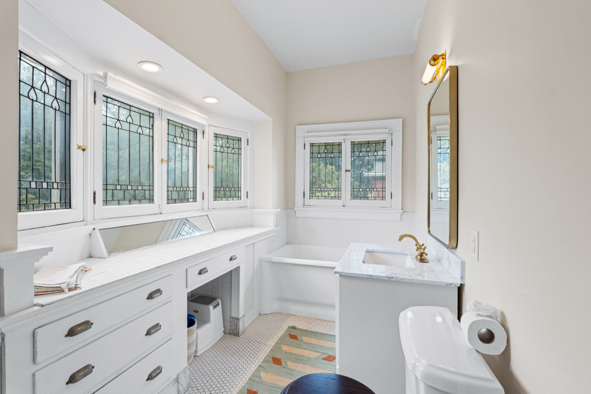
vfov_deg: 73.7
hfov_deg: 96.7
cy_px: 197
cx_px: 296
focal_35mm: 16
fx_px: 263
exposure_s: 1/10
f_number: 7.1
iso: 200
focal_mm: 16
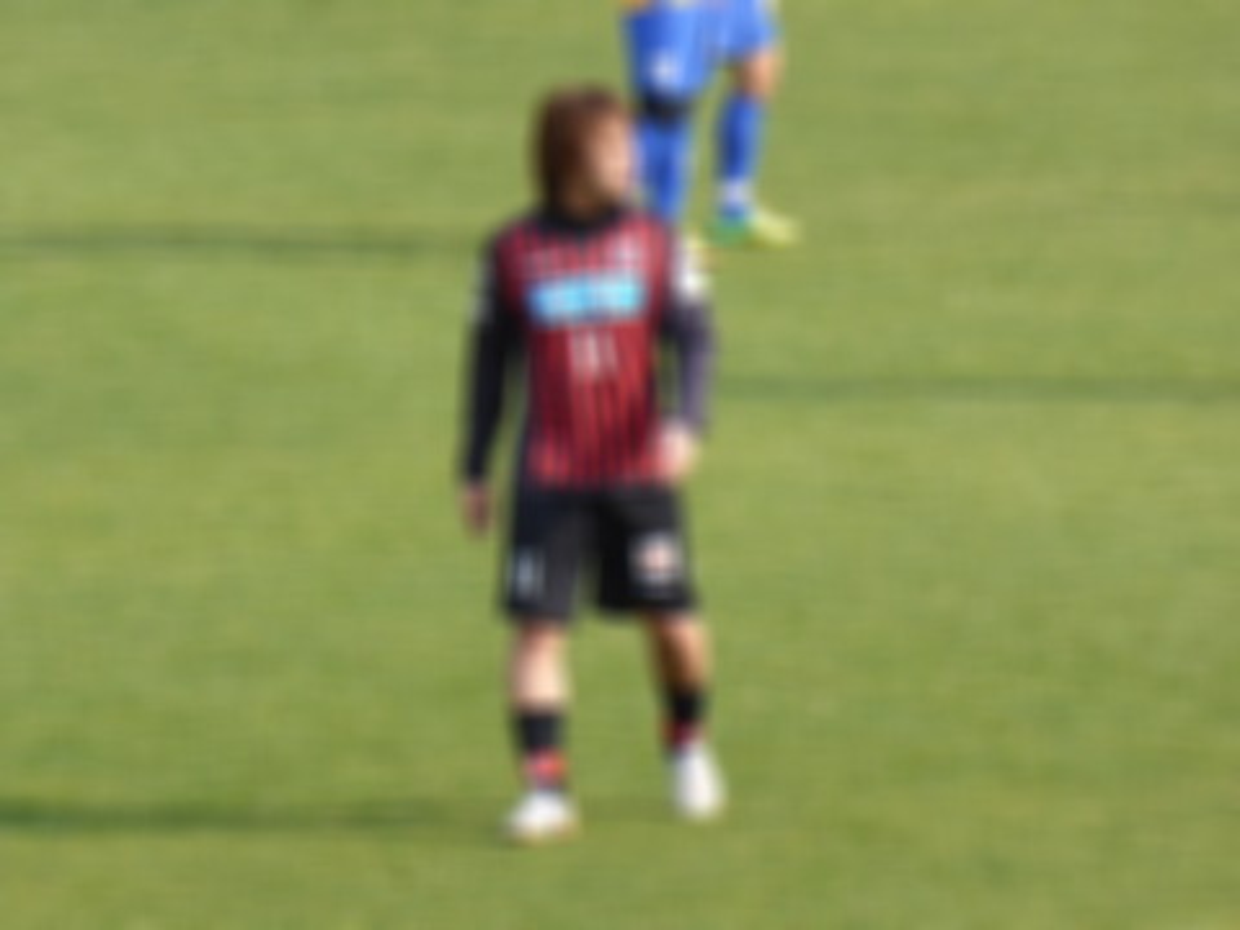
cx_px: 620
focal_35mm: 699
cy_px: 465
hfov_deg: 2.8
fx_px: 25039
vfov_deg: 2.1
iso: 100
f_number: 6.4
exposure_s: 1/160
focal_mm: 86
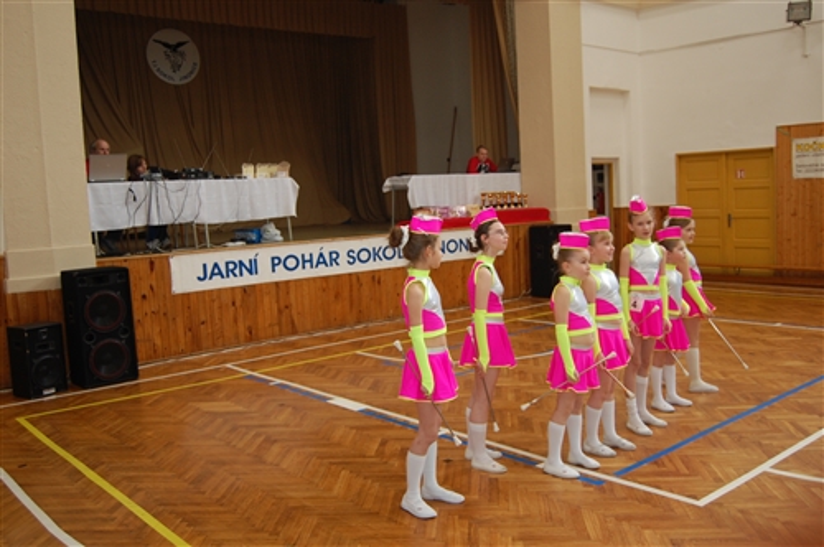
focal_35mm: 33
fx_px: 754
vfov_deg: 39.9
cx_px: 412
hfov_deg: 57.3
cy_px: 274
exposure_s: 1/60
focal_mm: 22
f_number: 3.8
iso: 400
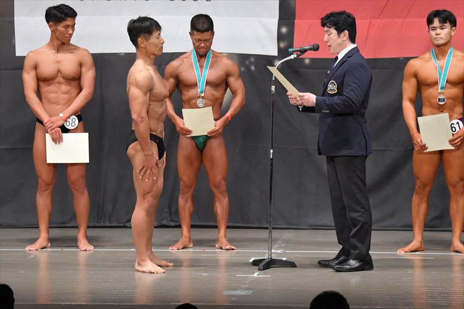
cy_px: 154
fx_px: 2602
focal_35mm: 202
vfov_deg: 6.8
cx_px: 232
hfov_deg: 10.2
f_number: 5.6
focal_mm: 135
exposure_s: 1/400
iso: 6400
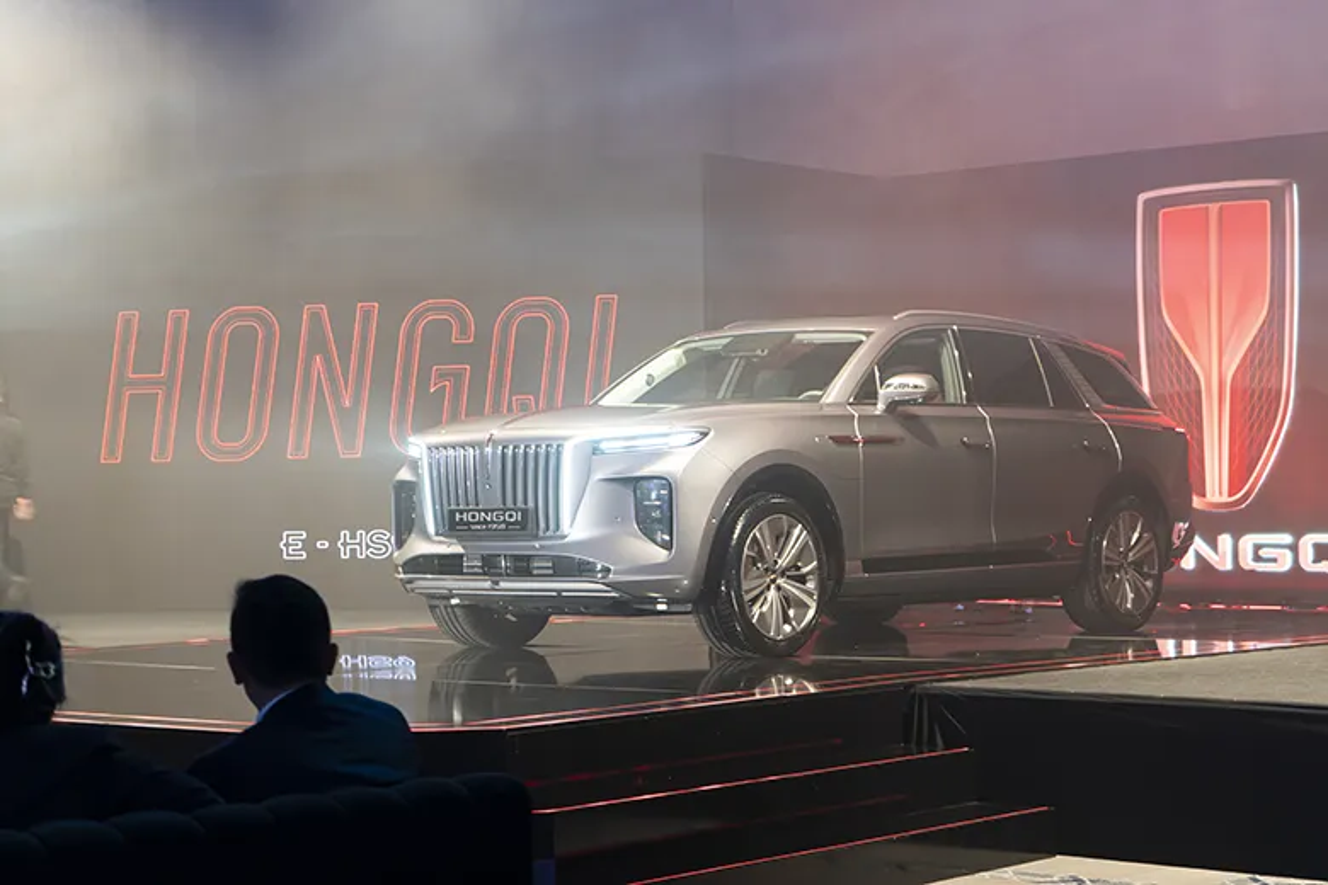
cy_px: 442
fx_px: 2582
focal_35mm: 70
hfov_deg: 28.8
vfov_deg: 19.5
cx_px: 664
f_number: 5.6
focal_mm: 70
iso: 1000
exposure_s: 1/20
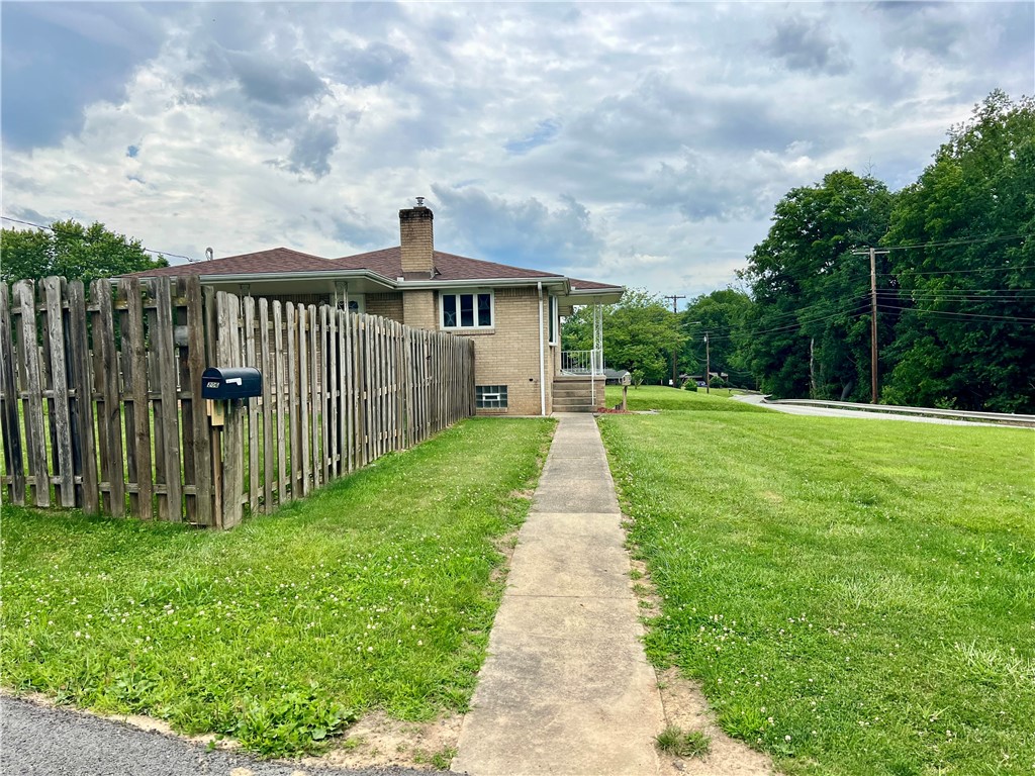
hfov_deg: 67.3
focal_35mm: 26
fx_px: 777
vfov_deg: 53.1
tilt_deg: -2.1
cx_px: 518
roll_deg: +1.1
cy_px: 388
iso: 50
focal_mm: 5.7
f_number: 1.5
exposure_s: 1/5882
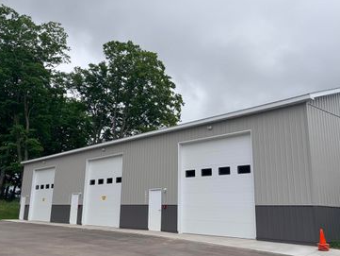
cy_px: 114
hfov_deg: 51.3
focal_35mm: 36
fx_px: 354
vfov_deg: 39.6
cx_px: 162
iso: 64
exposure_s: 1/6993
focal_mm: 5.96
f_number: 1.6
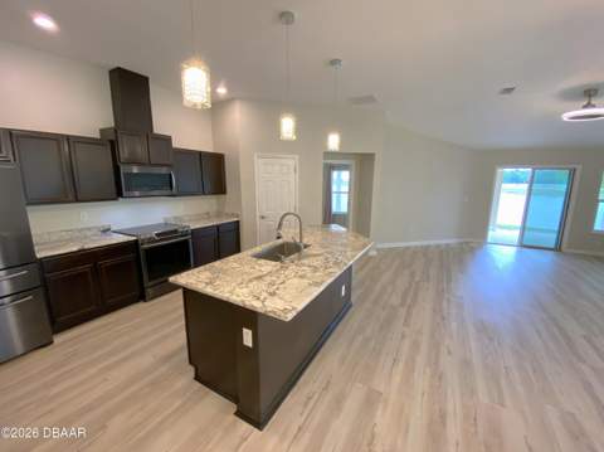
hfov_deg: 106.2
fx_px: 227
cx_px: 302
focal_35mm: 13
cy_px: 226
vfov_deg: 89.8
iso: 200
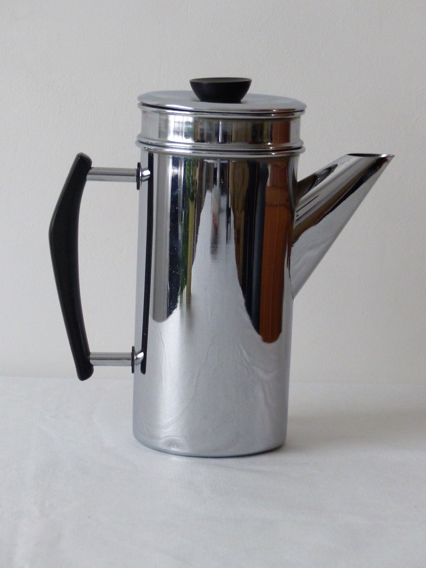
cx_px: 213
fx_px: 2051
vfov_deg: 15.8
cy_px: 284
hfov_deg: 11.9
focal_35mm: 125
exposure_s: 1/50
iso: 400
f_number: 2.8
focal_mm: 20.5
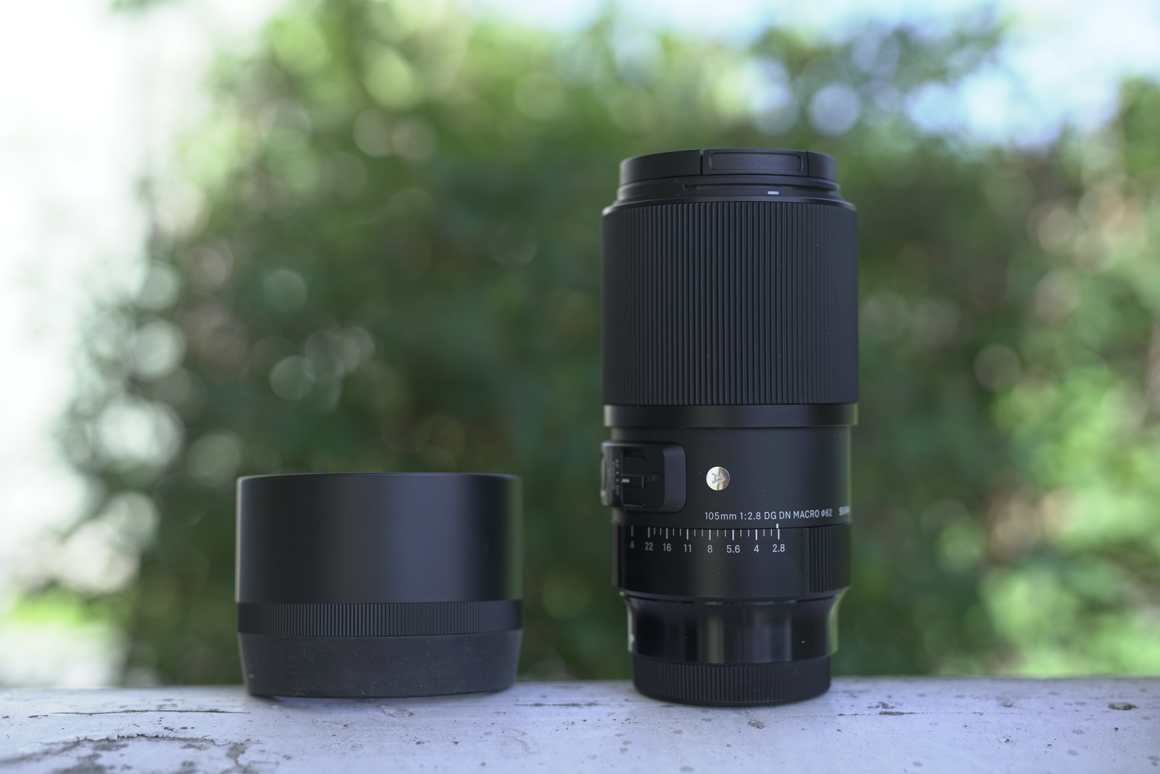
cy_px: 387
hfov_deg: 39.6
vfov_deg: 27.0
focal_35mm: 50
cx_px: 580
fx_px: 1611
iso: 250
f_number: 2.8
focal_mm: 50
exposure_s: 1/1000
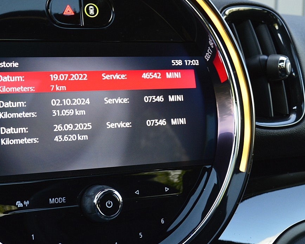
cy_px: 105
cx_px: 77
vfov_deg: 24.2
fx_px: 569
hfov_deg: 29.6
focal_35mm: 63
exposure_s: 1/60
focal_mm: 24
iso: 800
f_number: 8
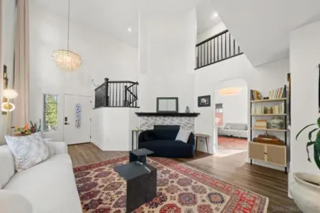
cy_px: 106
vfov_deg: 90.0
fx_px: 107
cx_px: 160
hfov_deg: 112.6
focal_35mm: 12
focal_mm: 12
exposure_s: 1/1.67
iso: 250
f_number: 6.3
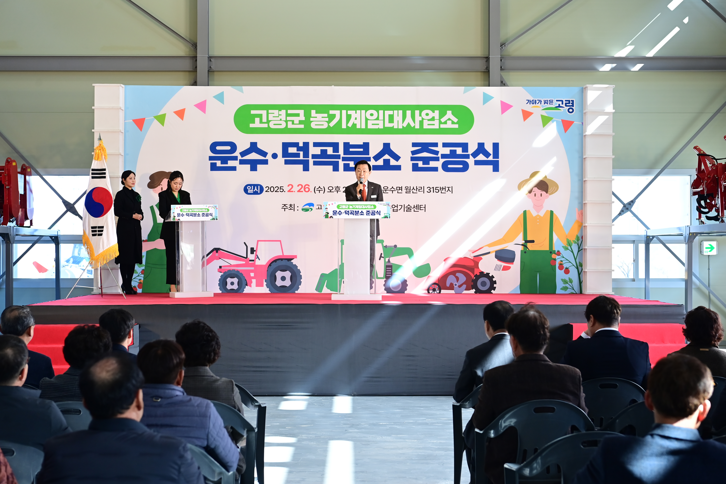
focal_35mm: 62
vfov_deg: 21.9
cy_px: 242
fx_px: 1250
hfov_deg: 32.4
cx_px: 363
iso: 1250
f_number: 5.6
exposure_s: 1/160
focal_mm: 62
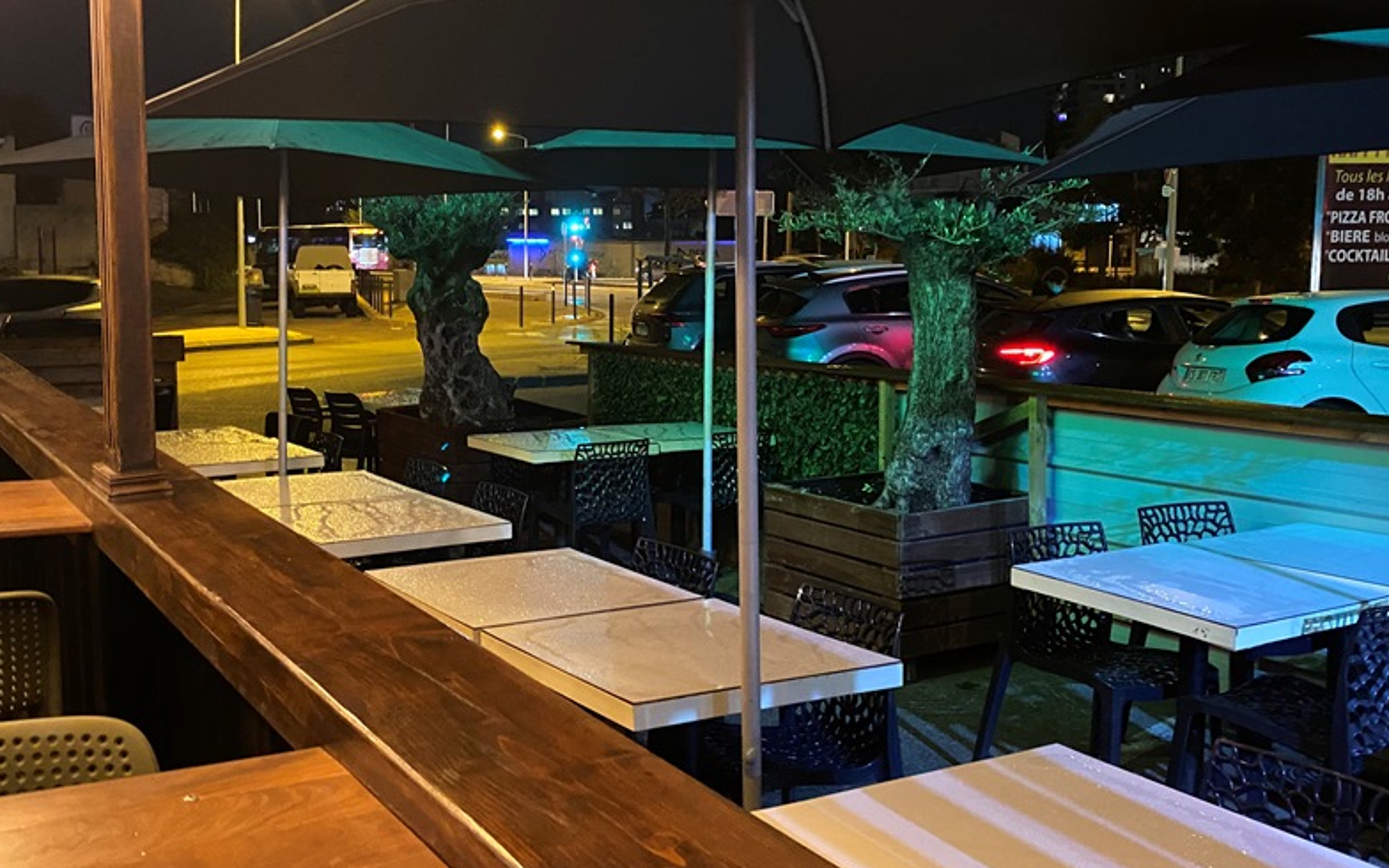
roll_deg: -1.0
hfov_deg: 53.4
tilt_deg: -4.7
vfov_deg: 35.2
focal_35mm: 36
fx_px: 1363
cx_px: 517
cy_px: 361
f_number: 1.8
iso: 800
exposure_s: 1/25
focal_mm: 4.25
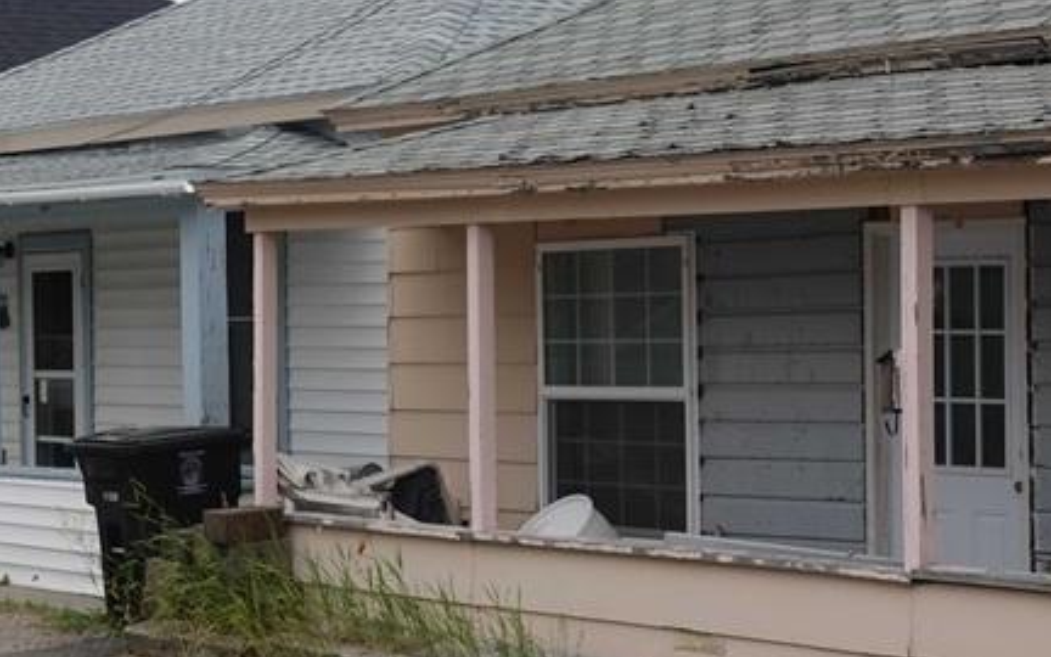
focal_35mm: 107
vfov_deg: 12.2
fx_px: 3065
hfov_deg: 19.5
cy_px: 307
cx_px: 528
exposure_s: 1/125
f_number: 2.8
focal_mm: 15.52
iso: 125
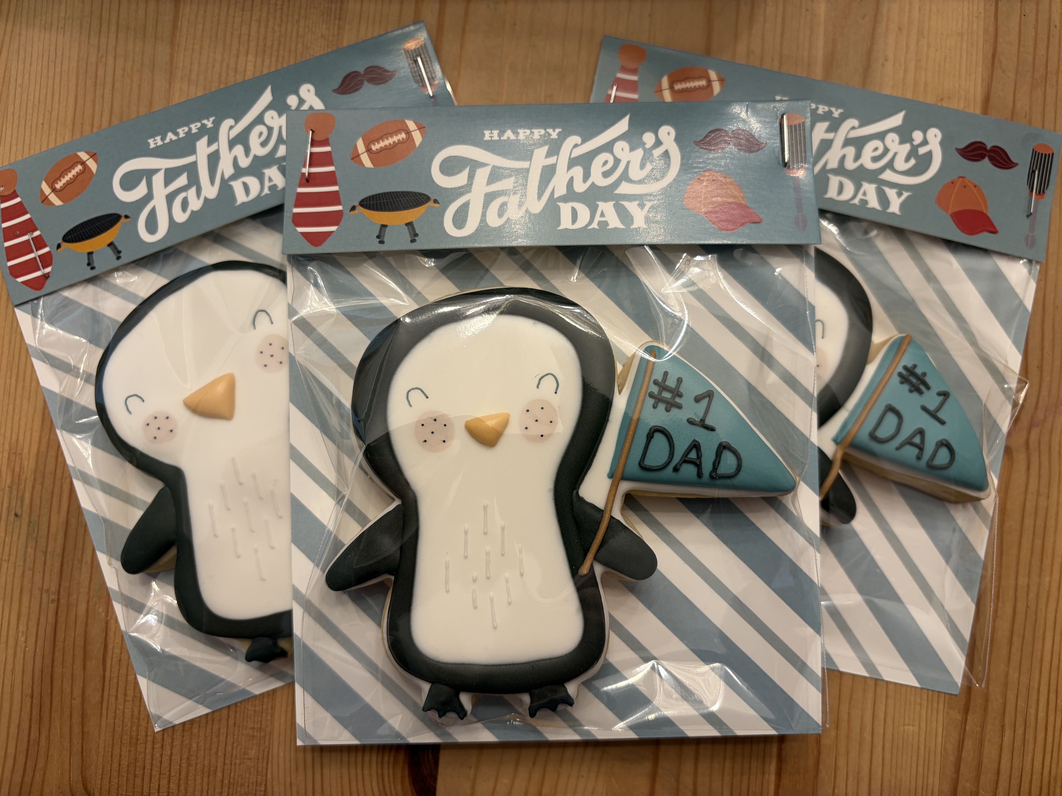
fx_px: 798
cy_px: 398
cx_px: 531
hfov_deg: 67.3
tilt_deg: -87.2
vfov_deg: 53.1
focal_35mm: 26
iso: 80
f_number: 1.6
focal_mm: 5.96
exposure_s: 1/60
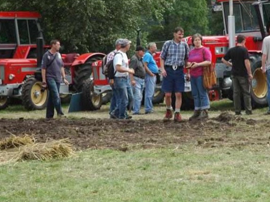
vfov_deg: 9.3
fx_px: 1248
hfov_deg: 12.3
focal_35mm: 160
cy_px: 81
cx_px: 175
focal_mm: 70
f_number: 8
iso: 400
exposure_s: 1/250
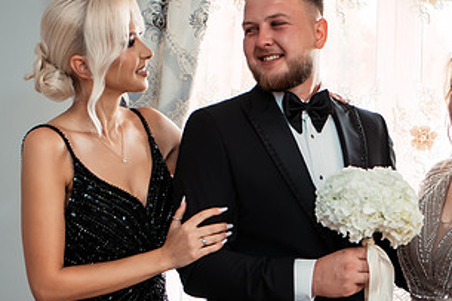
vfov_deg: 18.3
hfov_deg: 26.9
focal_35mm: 74
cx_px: 353
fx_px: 929
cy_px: 209
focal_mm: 35
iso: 500
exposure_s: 1/250
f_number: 2.8
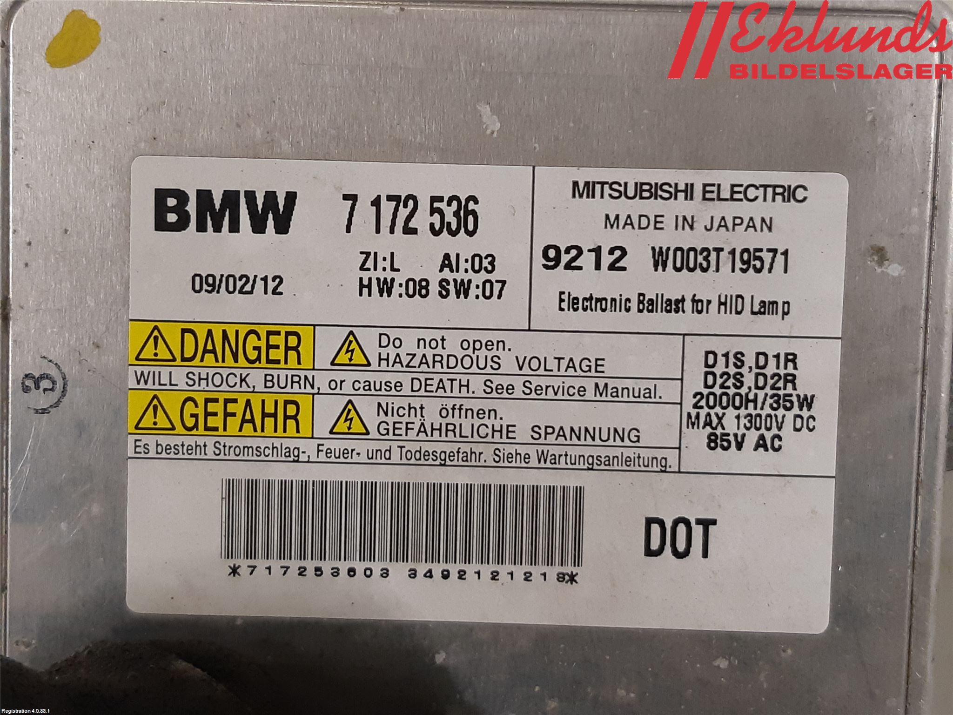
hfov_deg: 67.3
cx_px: 476
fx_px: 716
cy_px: 358
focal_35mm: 26
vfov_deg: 53.1
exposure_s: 1/50
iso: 200
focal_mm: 3.93
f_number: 1.7
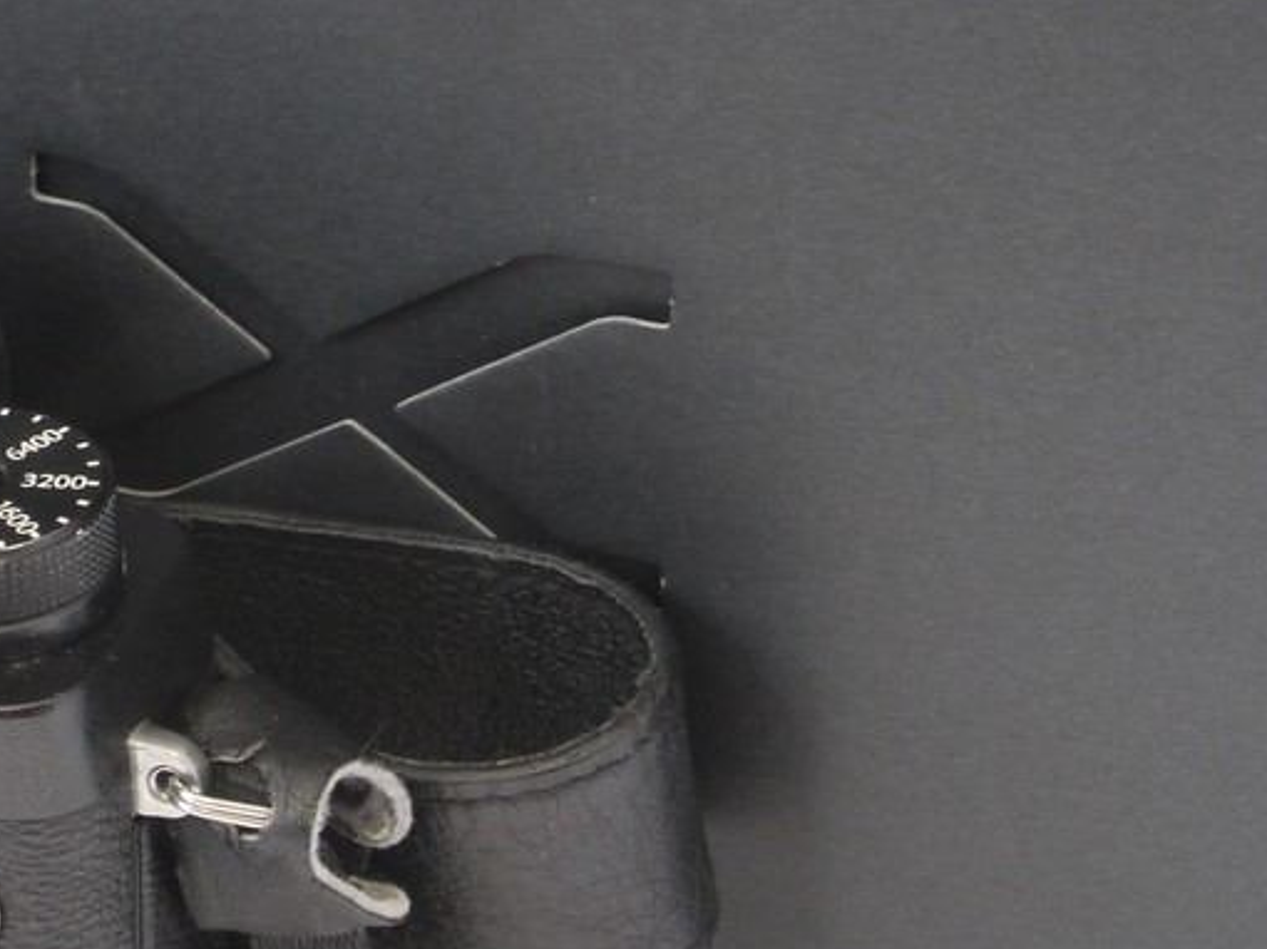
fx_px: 4134
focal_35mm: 113
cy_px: 181
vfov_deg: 13.0
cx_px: 99
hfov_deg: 17.1
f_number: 10
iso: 400
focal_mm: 24
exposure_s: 1/4
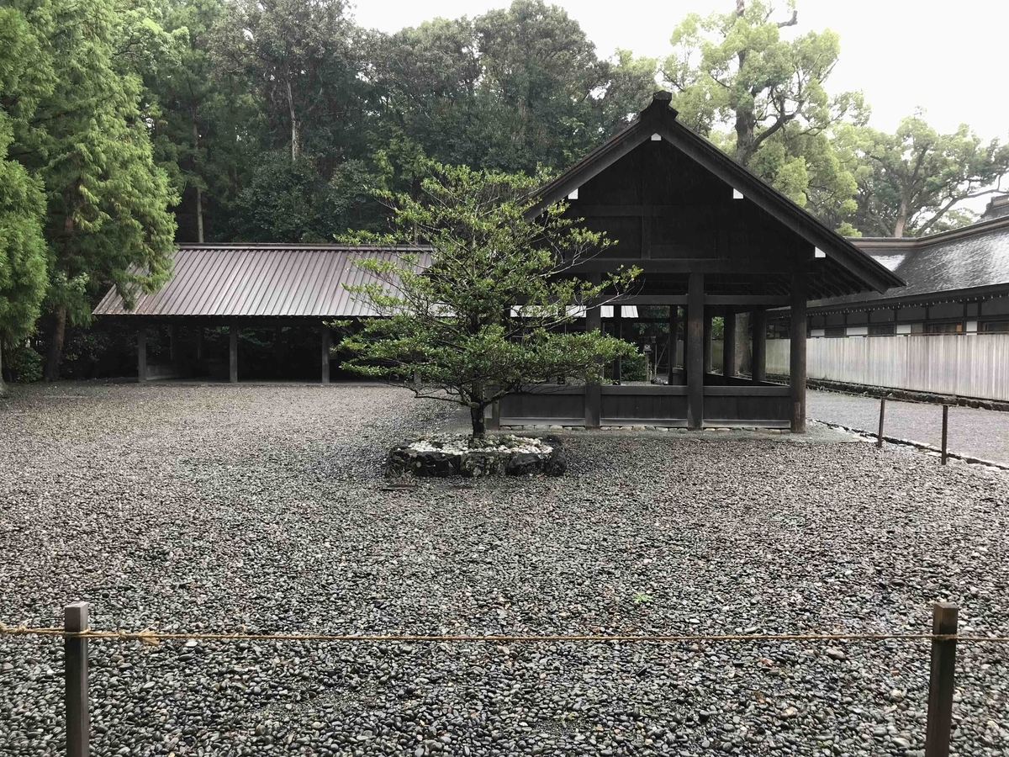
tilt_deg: -2.6
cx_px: 504
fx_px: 816
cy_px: 378
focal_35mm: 28
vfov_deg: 49.7
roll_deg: +1.3
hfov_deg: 63.4
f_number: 1.8
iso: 25
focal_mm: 3.99
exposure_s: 1/60
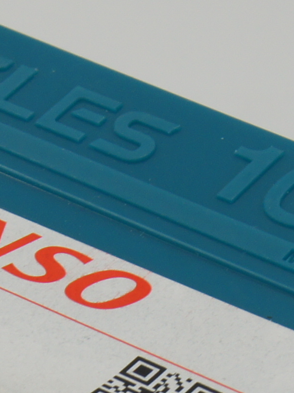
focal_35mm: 246
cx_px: 54
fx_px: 2787
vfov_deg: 7.9
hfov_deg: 6.0
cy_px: 583
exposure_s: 1/80
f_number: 10
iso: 200
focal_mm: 30
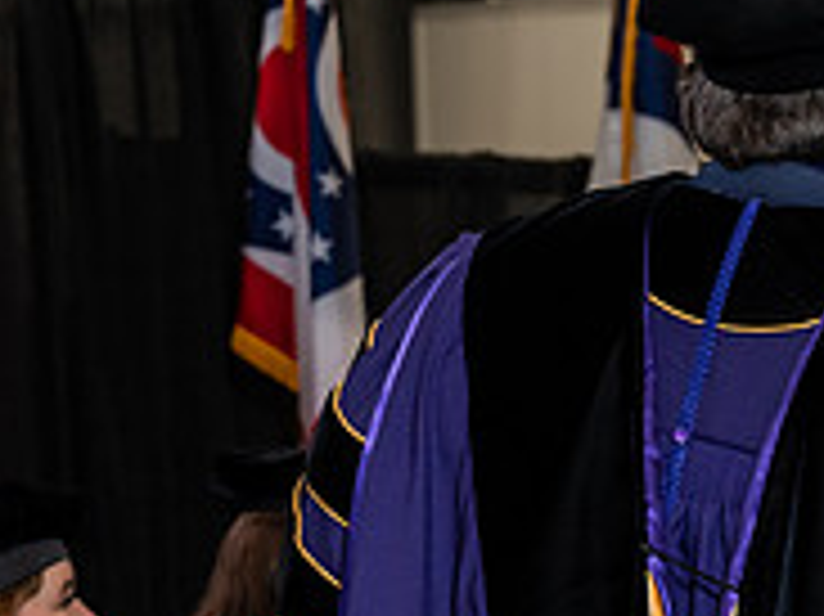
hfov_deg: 9.2
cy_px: 438
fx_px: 5067
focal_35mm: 213
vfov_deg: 7.0
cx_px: 1000
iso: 1250
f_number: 5
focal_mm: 70
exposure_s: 1/200
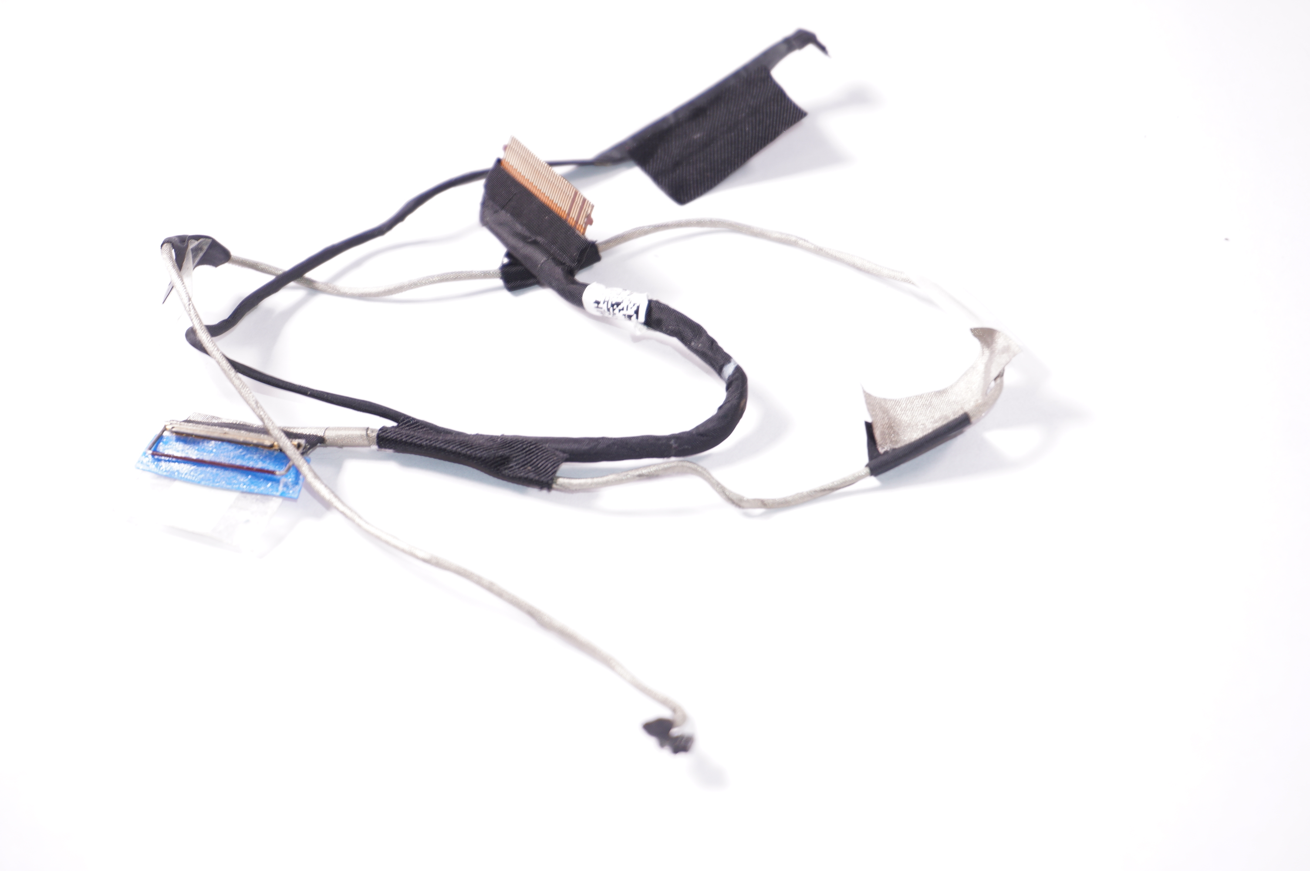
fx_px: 2563
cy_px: 436
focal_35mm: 70
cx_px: 655
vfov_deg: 19.3
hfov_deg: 28.7
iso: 200
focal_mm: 47
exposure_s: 1/50
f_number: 5.6
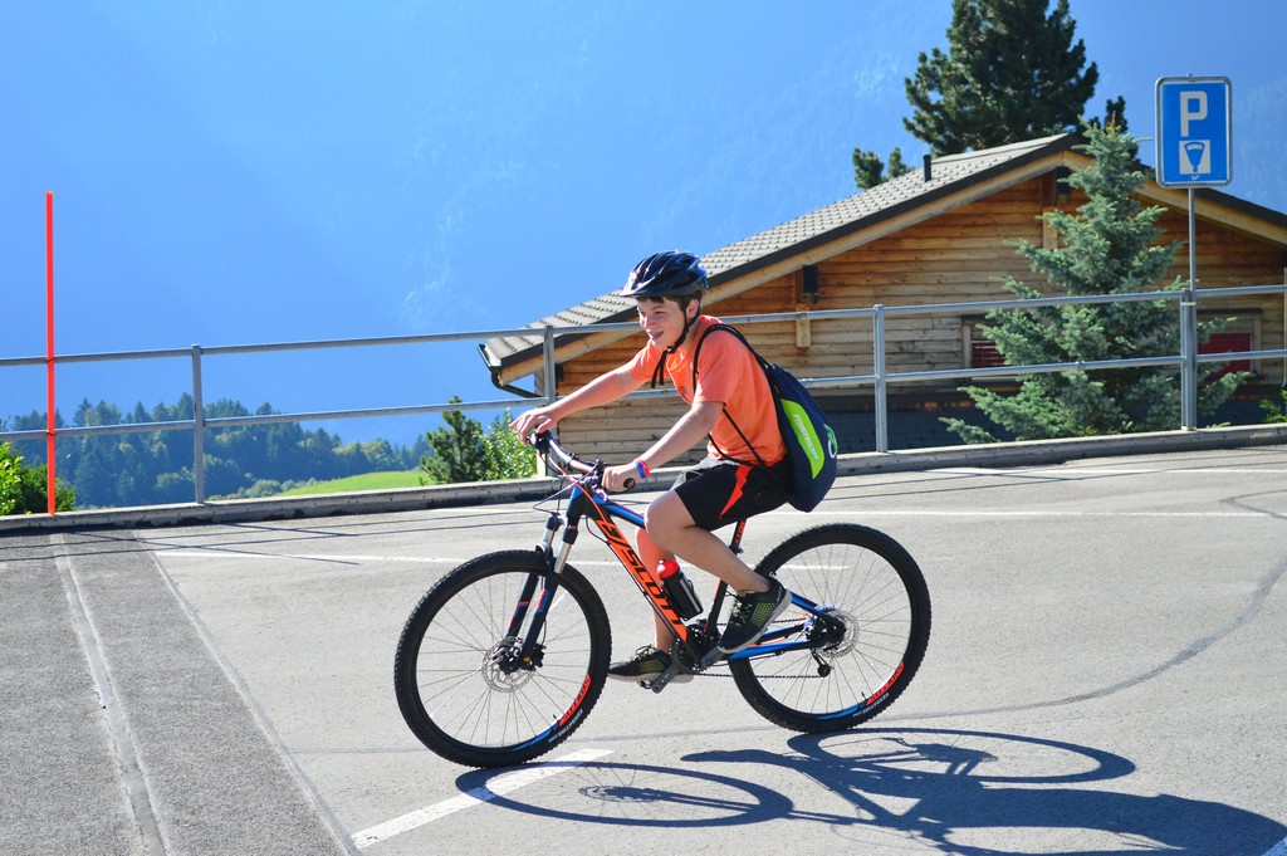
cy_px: 428
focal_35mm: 68
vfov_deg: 20.1
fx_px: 2411
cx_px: 644
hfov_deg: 29.9
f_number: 5.3
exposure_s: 1/1000
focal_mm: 45
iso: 500
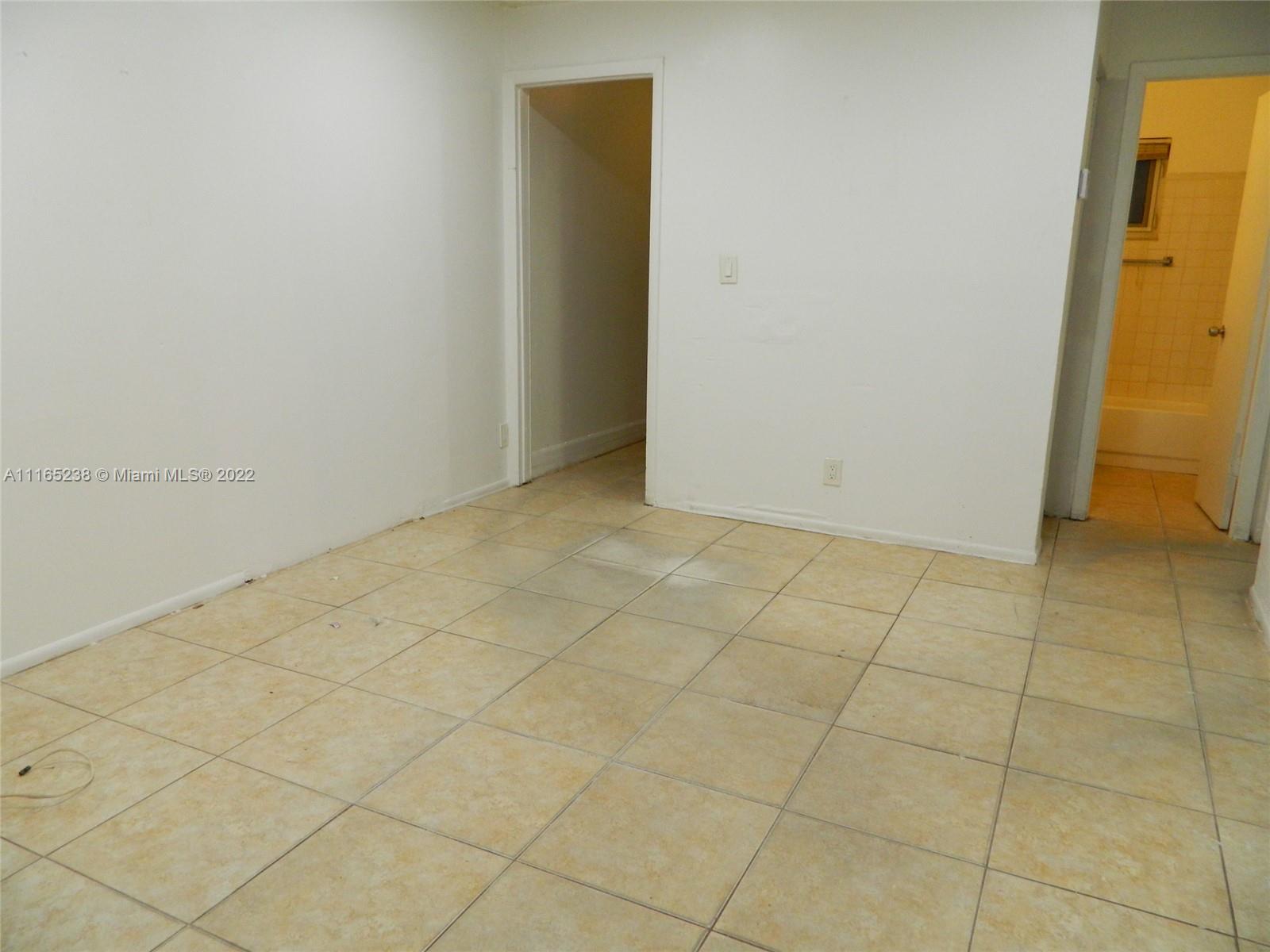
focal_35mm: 25
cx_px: 635
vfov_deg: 54.9
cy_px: 476
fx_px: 917
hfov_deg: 69.4
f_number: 3.1
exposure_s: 1/30
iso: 160
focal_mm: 4.5
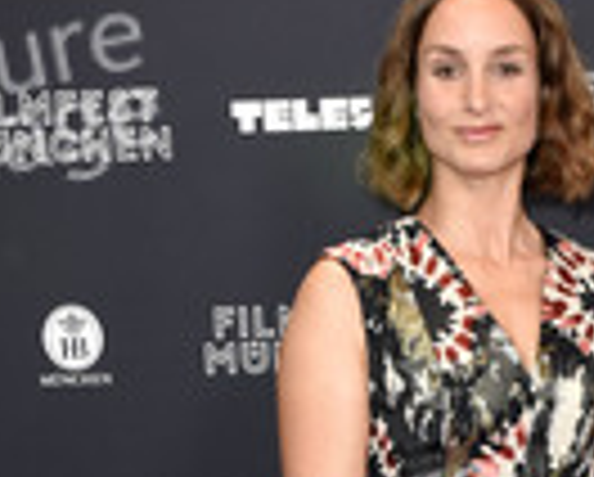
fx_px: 2394
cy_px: 796
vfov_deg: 10.8
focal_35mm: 136
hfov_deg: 14.1
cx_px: 418
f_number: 6.3
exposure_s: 1/125
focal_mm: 32
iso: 640
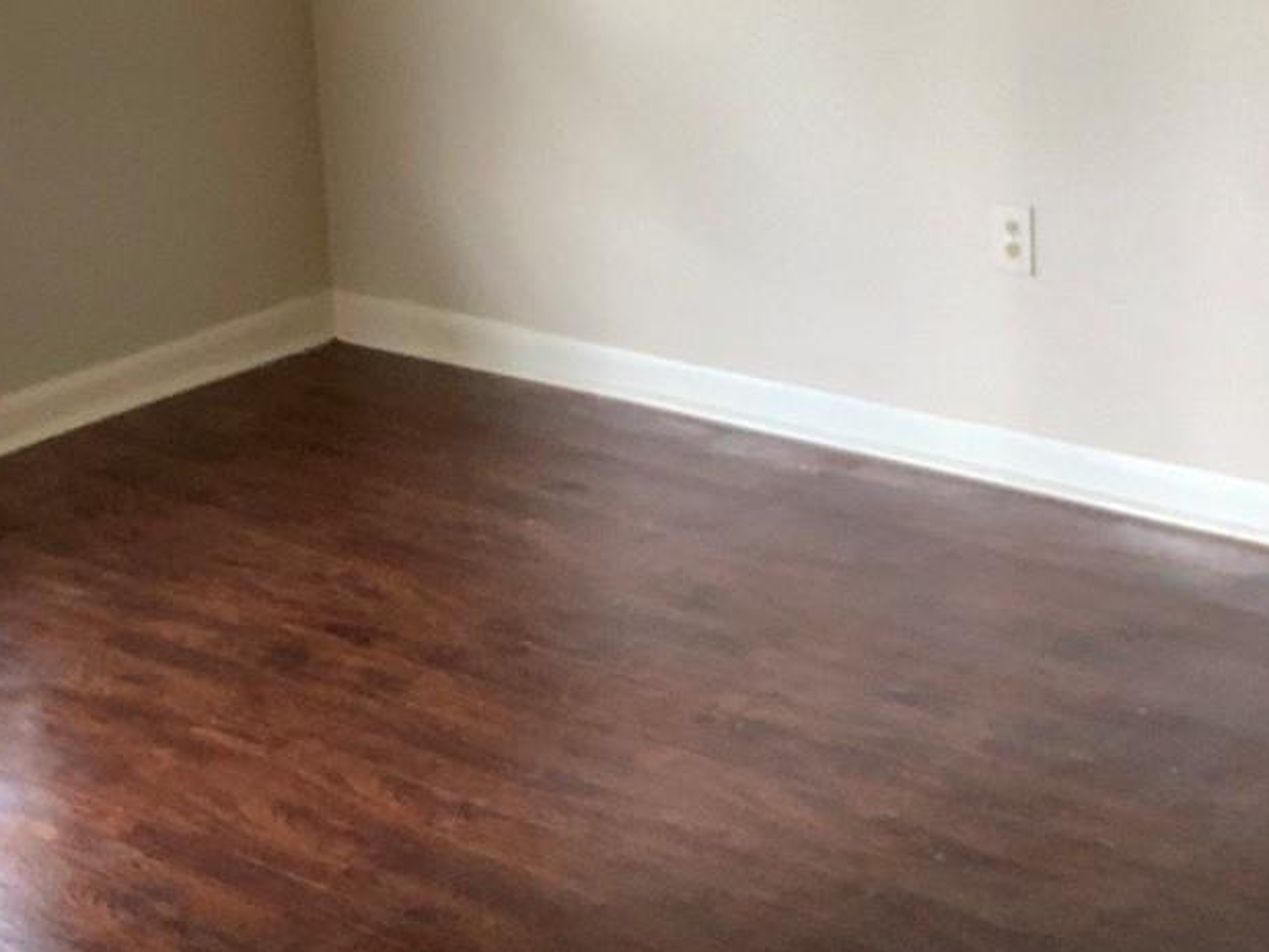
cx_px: 666
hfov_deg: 23.6
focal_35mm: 83
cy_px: 263
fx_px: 3043
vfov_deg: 17.7
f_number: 2.2
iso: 200
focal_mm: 2.87
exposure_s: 1/40
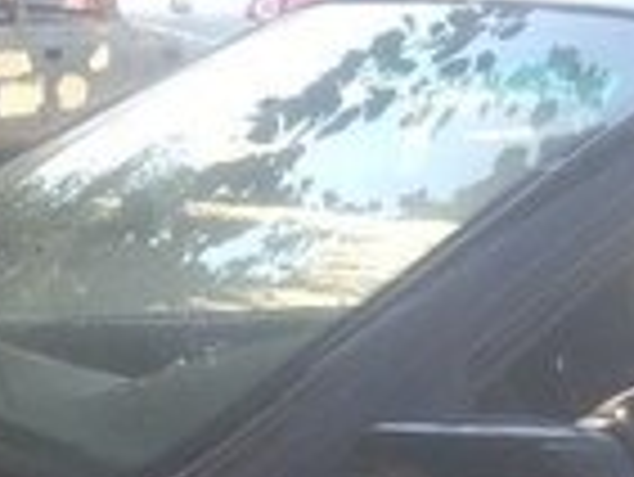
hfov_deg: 12.5
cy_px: 830
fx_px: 2823
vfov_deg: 9.2
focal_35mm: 154
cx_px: -99
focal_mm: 4.12
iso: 50
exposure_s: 1/143
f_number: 2.4
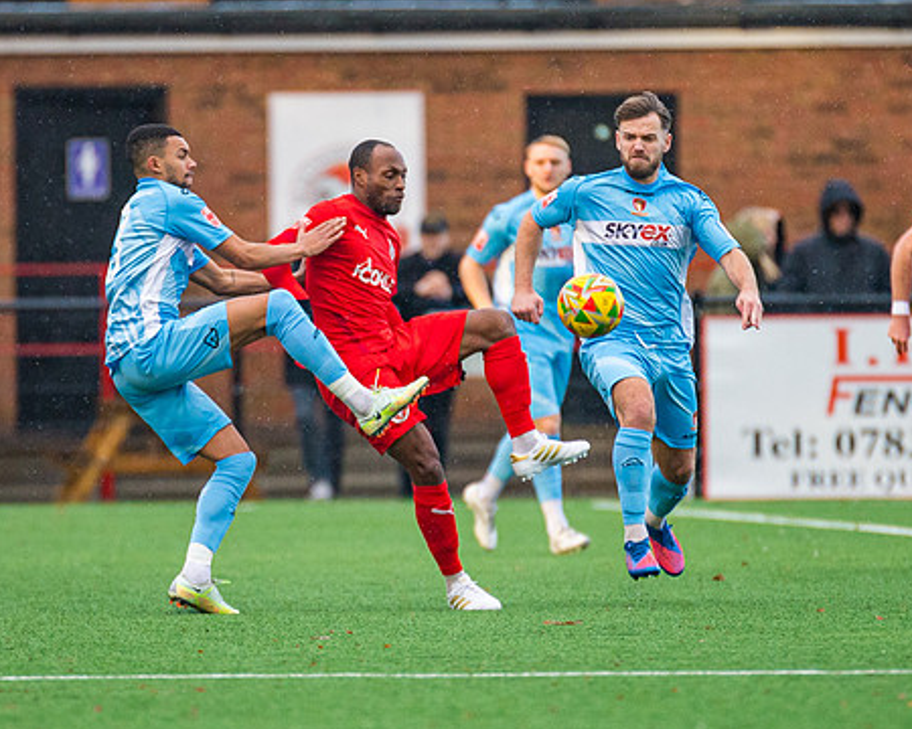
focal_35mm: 753
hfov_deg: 2.6
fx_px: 20325
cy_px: 369
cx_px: 416
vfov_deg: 2.1
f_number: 2.8
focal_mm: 300
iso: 1000
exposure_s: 1/1250
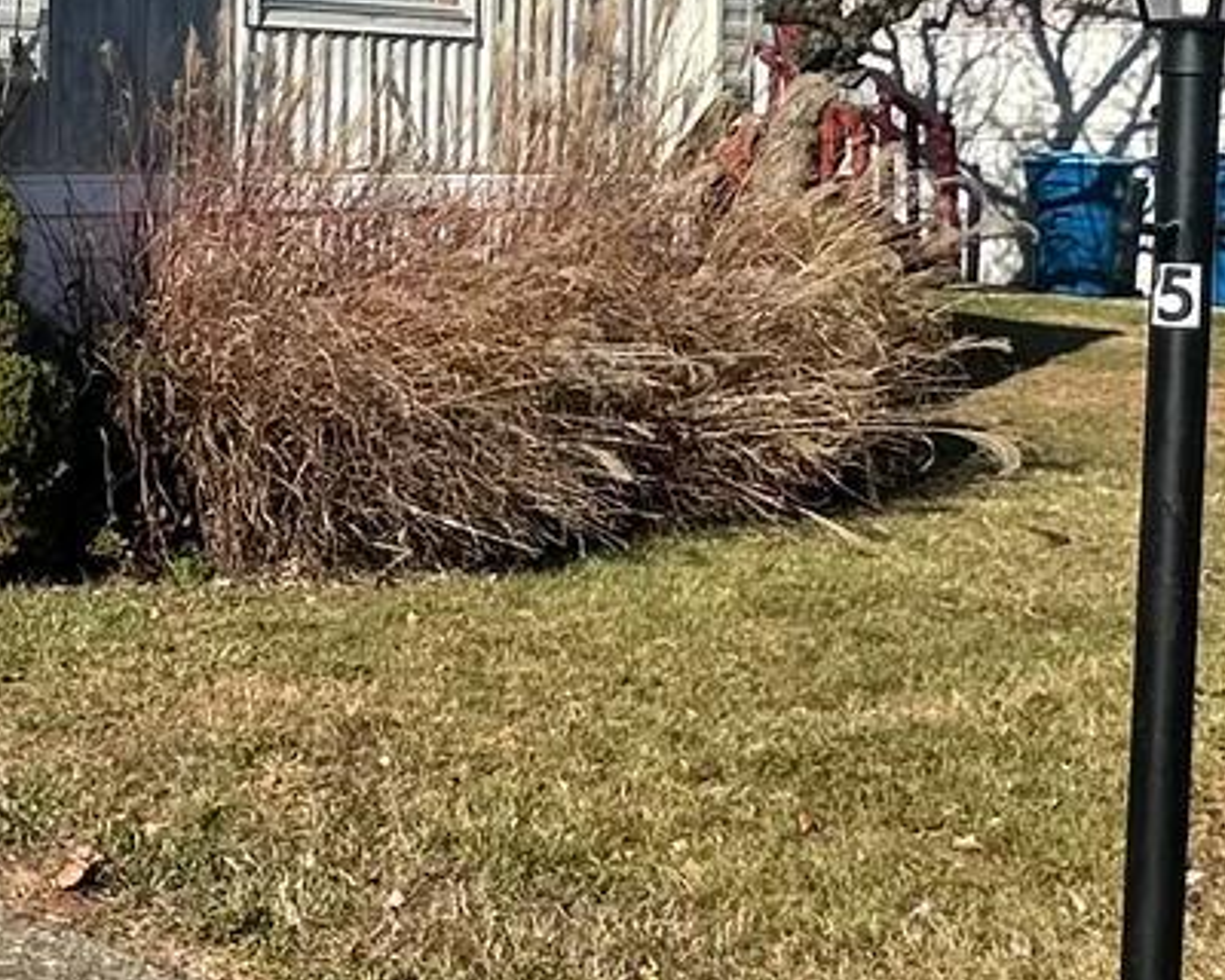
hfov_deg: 24.7
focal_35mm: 70
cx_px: -217
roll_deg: -0.5
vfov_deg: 21.5
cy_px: 175
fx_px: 2538
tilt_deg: +0.8
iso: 50
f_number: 2.2
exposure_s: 1/3300
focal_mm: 2.22
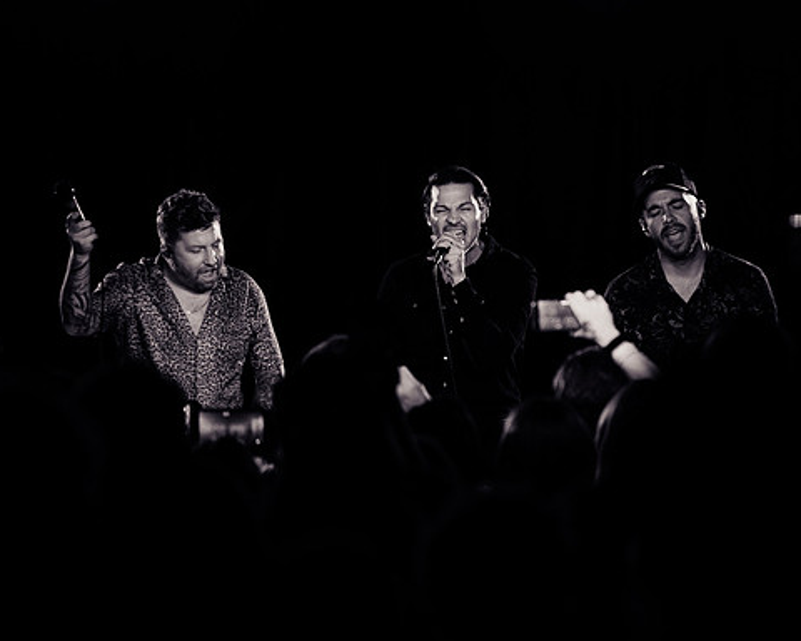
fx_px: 5500
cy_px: 315
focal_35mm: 232
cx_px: 484
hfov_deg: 8.3
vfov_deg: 6.7
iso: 640
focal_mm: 180
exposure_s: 1/250
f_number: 3.5
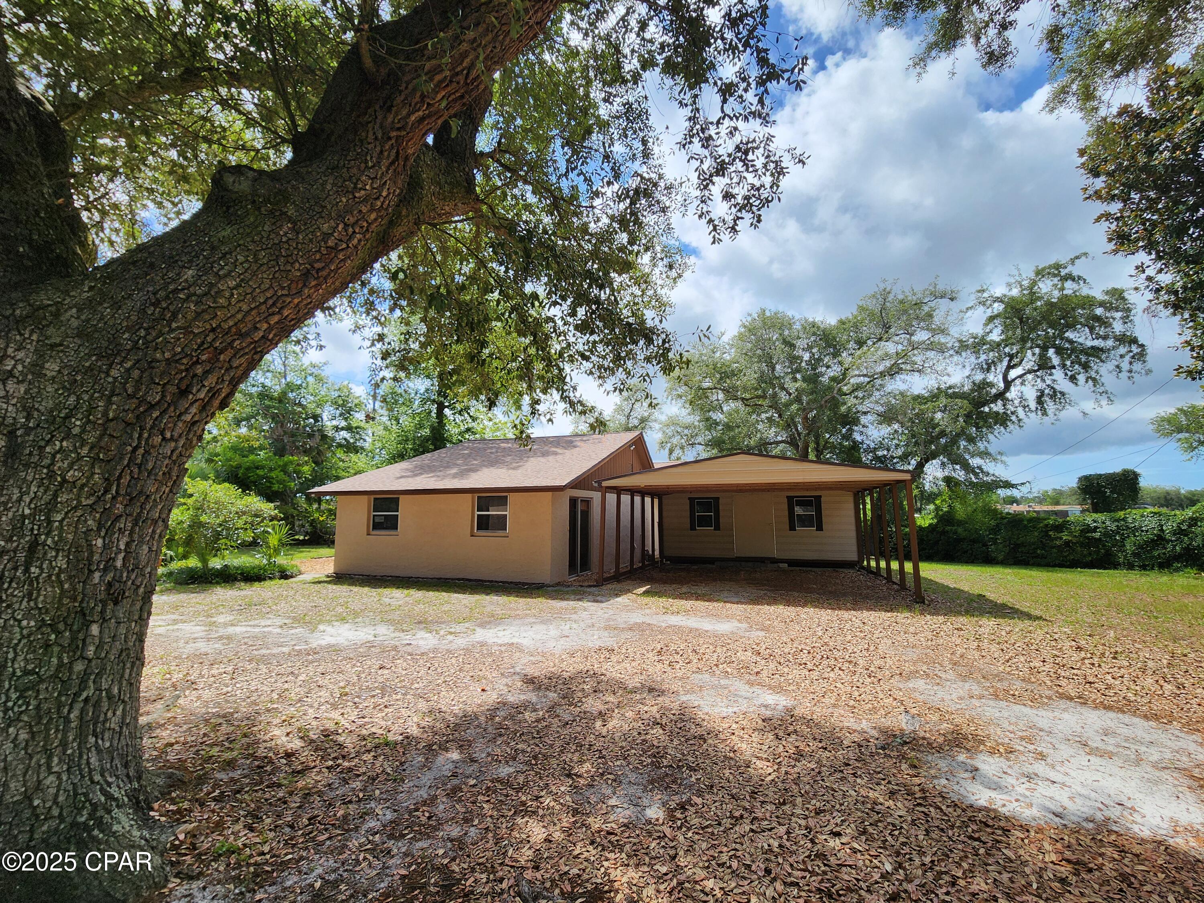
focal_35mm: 13
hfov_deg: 106.2
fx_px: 452
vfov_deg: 89.9
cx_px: 602
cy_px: 452
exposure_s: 1/1668
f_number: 2.2
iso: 50
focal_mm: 2.2
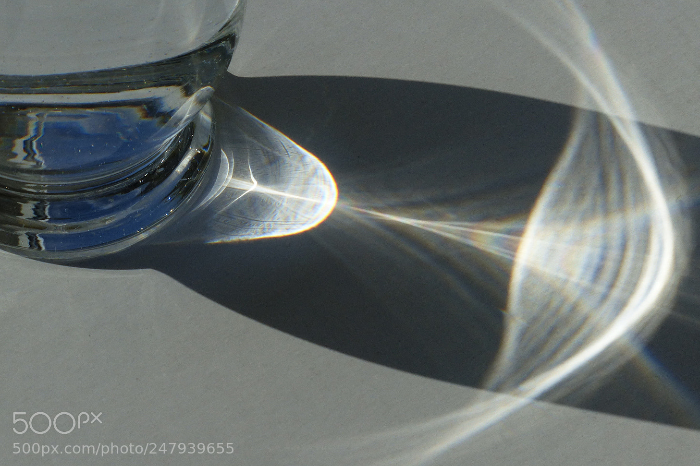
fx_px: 8262
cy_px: 198
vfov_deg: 3.2
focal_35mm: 425
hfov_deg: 4.9
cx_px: 367
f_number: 5.6
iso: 100
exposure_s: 1/1600
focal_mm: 67
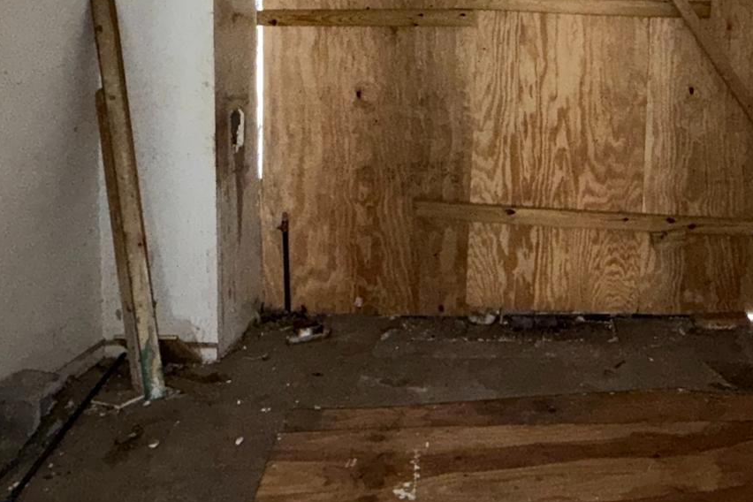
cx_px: 520
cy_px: 62
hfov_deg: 53.1
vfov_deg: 35.8
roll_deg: +0.4
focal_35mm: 35
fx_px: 732
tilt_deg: -0.9
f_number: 2.2
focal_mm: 2.22
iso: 500
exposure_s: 1/34
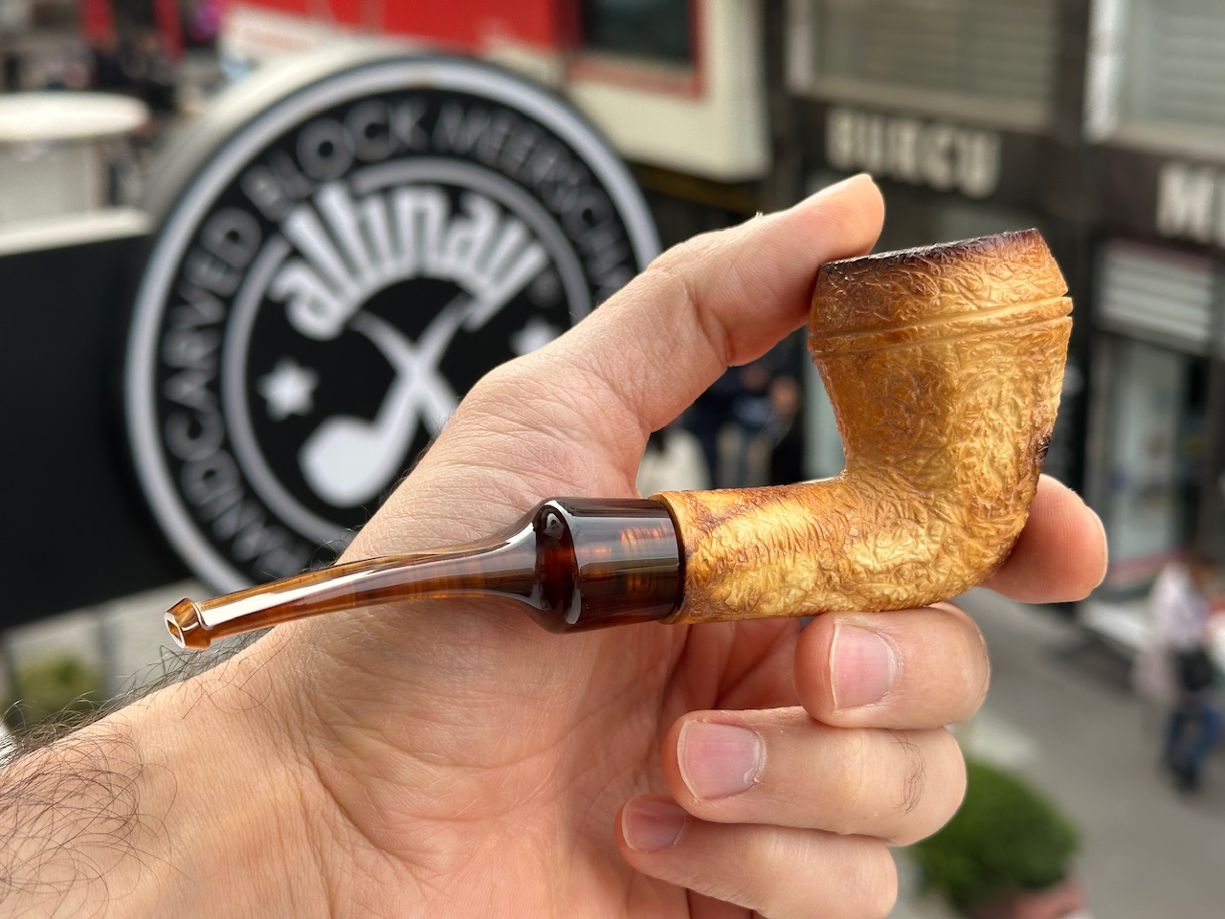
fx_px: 1699
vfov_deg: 30.3
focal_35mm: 48
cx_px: 612
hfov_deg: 39.7
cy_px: 460
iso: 64
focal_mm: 6.86
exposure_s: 1/527
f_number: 1.78
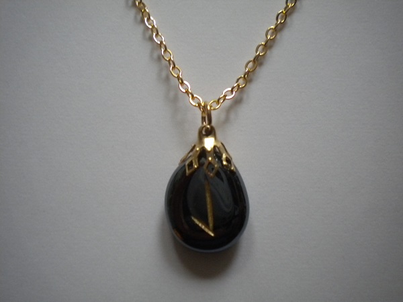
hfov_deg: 45.8
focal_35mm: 41
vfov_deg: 35.1
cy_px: 151
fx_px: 477
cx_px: 202
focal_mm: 7.4
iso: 400
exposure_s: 1/31
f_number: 3.5
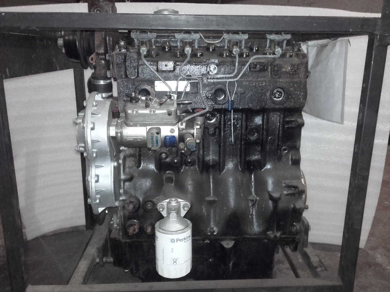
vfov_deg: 45.4
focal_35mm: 31
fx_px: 349
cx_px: 195
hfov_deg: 58.4
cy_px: 146
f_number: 2.2
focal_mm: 3.31
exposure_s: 1/20
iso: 420
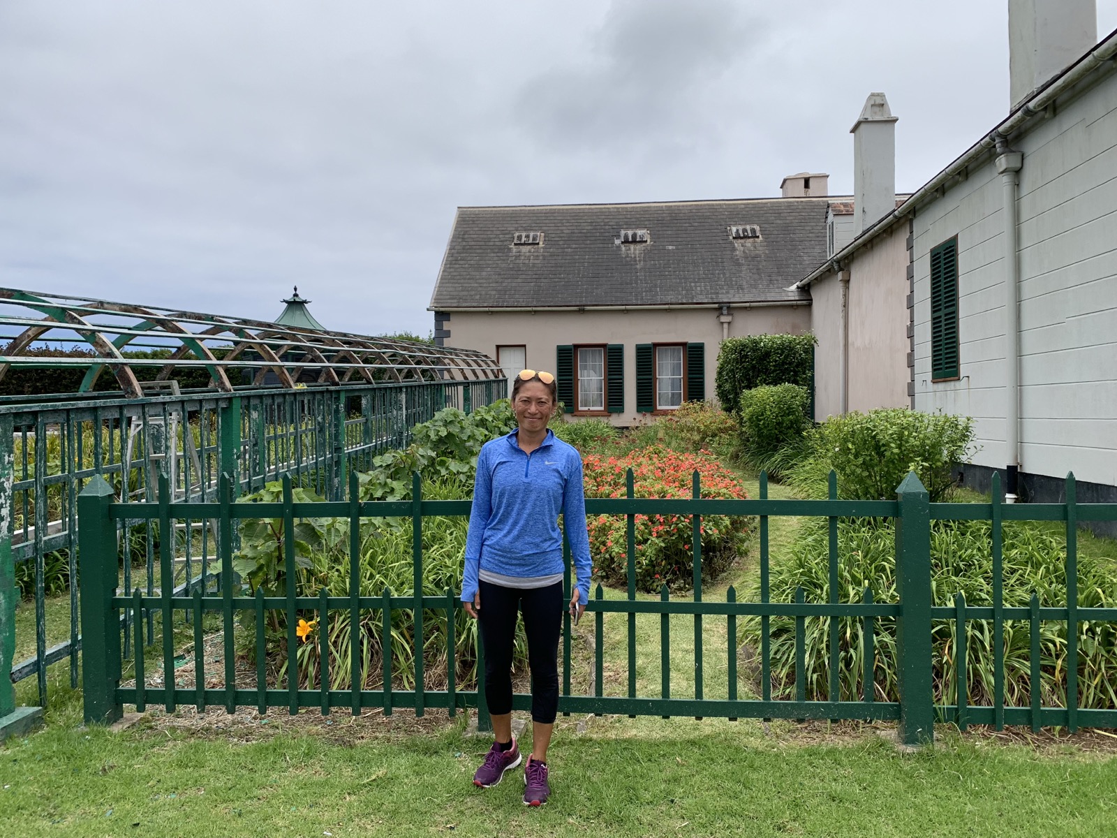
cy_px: 419
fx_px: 839
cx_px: 558
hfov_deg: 67.3
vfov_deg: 53.1
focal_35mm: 26
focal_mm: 4.25
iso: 25
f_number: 1.8
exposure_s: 1/3401
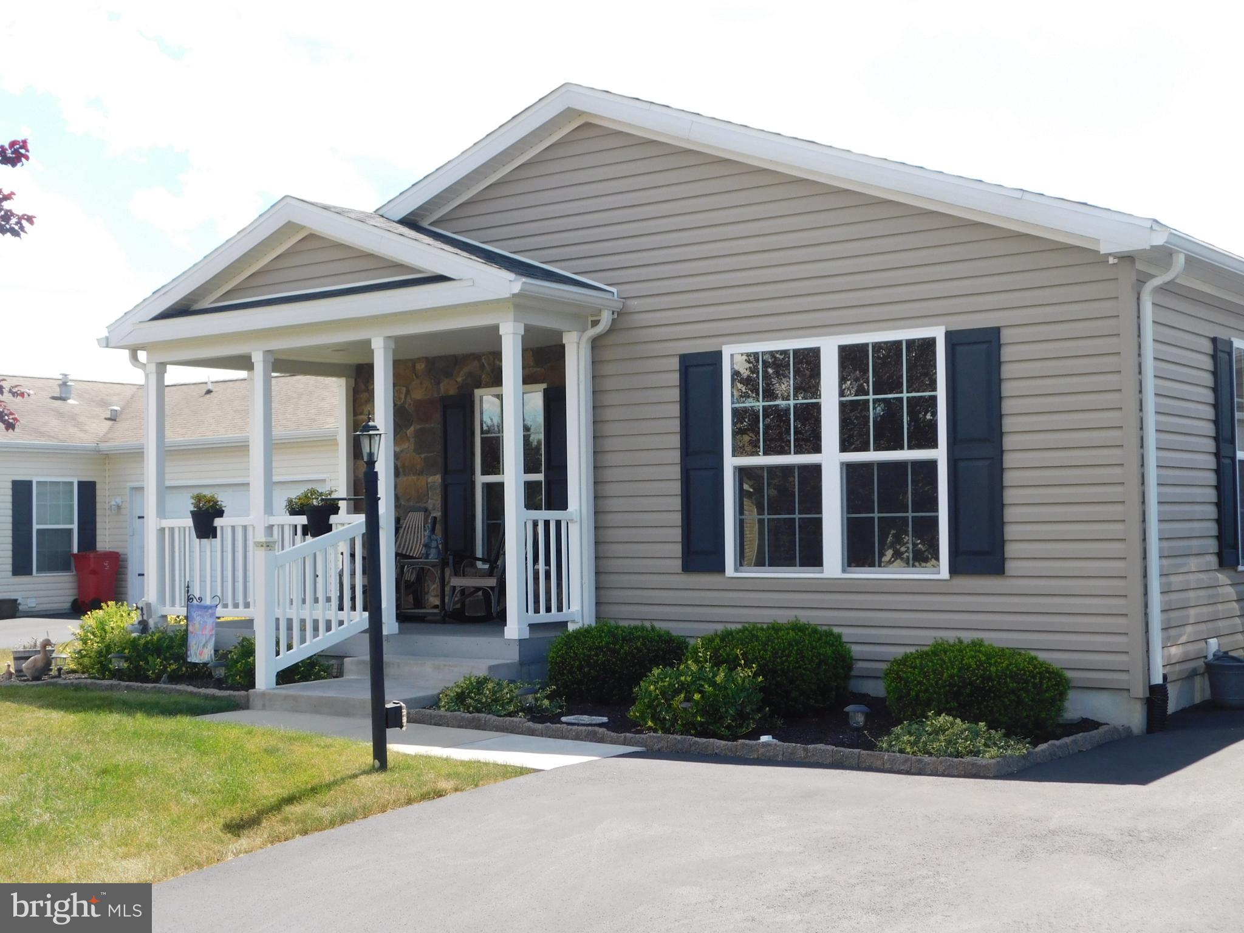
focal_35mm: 45
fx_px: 1617
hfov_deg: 42.1
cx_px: 622
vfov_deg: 32.2
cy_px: 466
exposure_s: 1/500
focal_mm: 8
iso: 125
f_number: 3.7
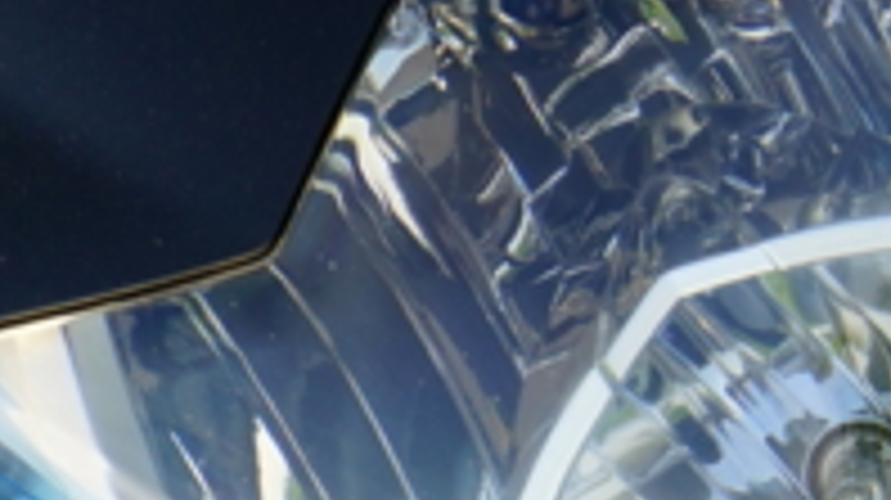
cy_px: 92
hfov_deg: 1.7
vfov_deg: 1.0
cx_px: 1040
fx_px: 30028
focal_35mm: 1272
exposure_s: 1/320
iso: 200
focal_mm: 200
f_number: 6.3
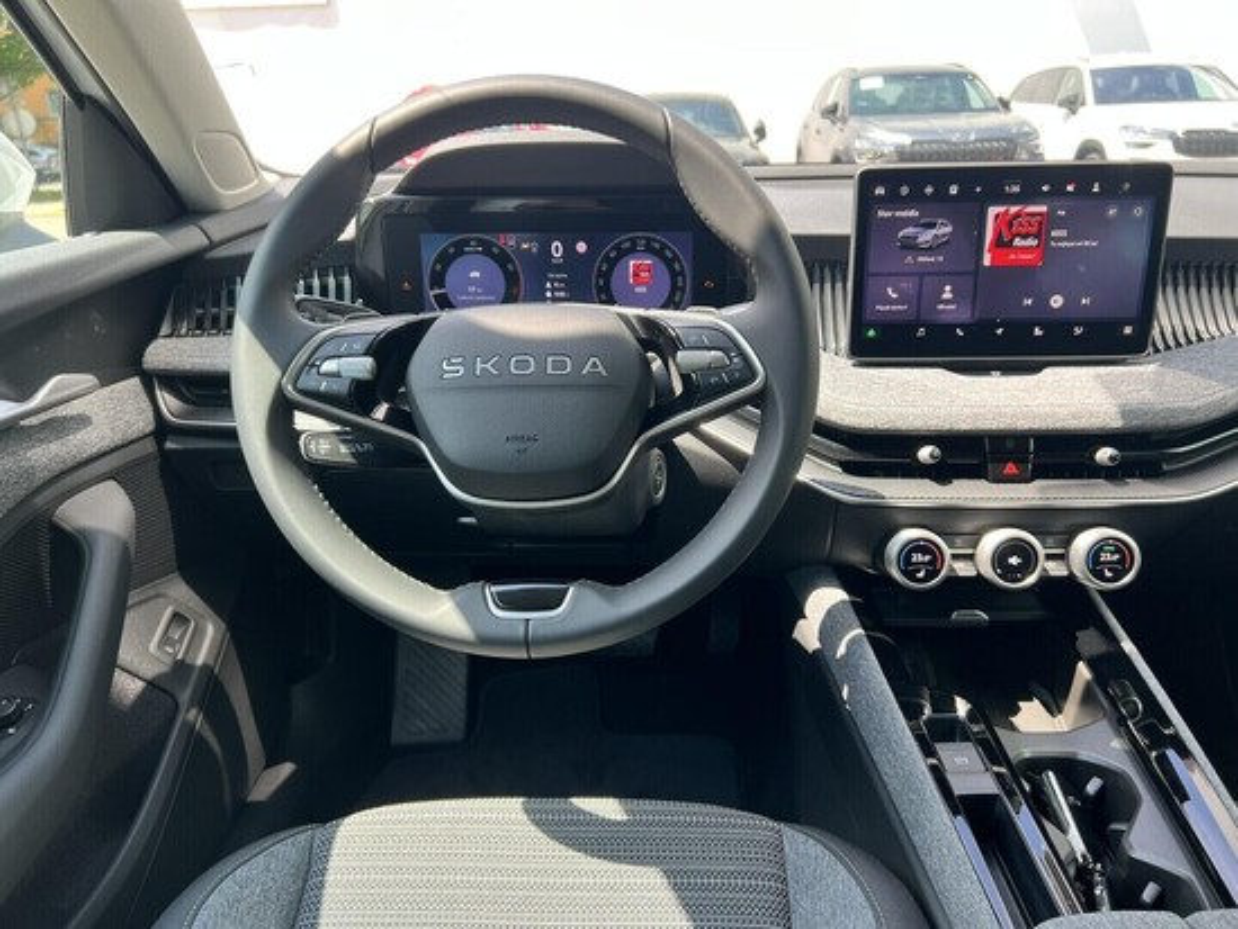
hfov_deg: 67.3
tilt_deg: -18.3
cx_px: 619
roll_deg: +2.2
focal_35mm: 26
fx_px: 930
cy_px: 464
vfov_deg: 53.1
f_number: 1.5
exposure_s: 1/203
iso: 40
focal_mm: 5.7
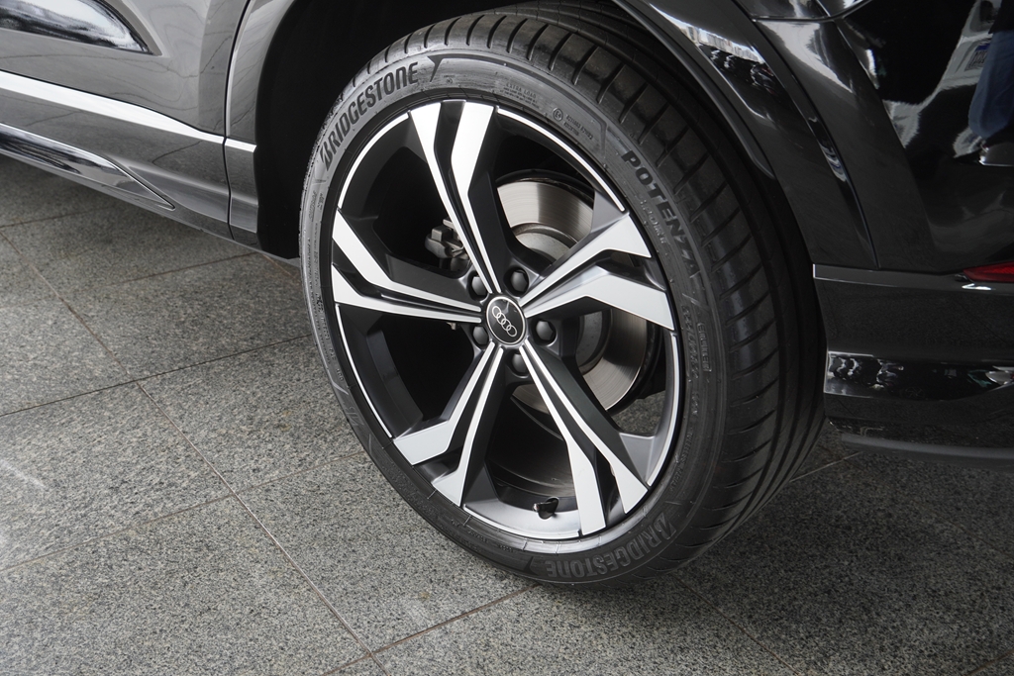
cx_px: 507
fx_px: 1225
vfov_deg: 30.9
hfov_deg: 45.0
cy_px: 338
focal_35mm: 44
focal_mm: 29
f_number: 4.5
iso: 200
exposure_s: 1/100
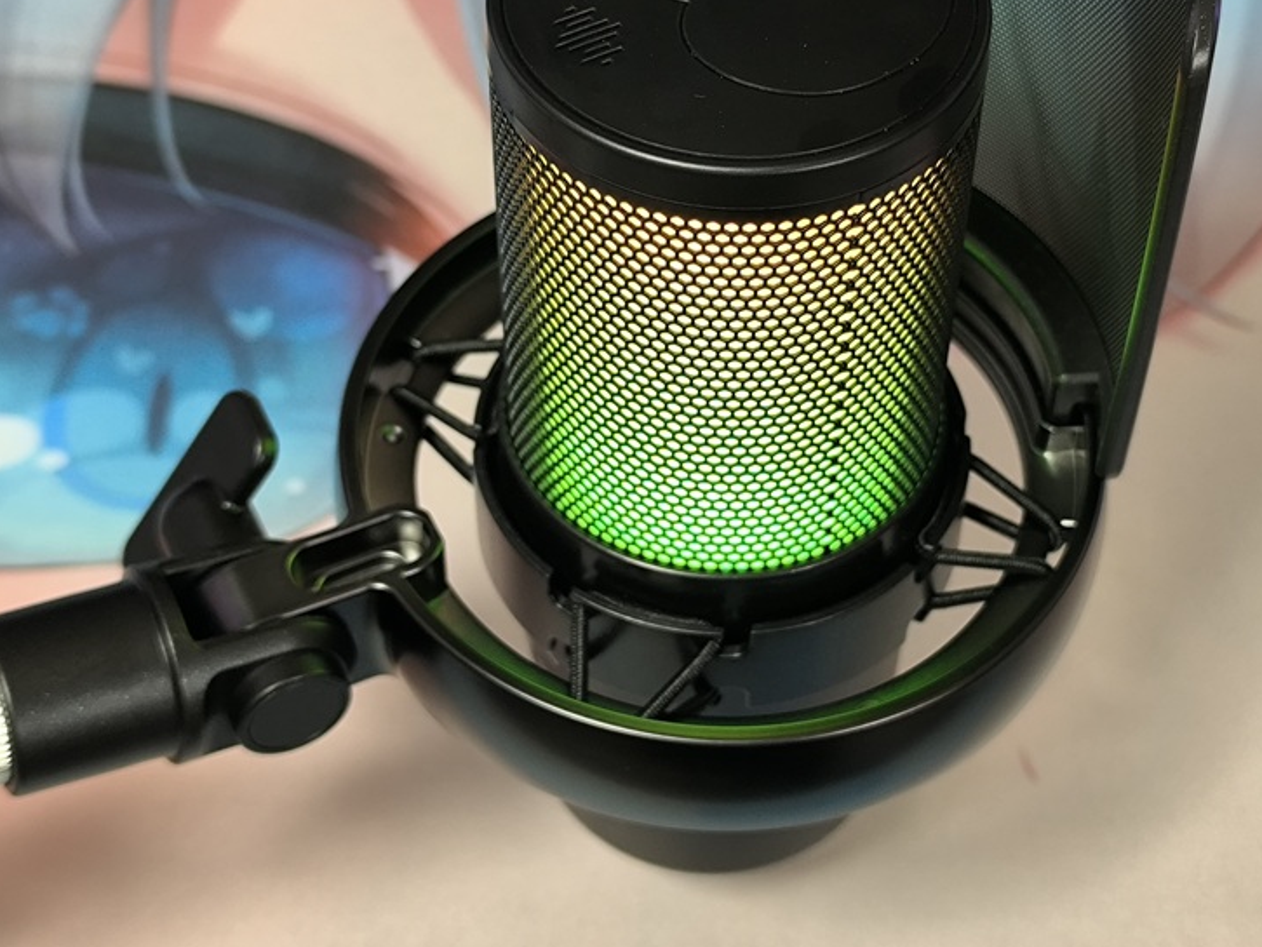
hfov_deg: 29.8
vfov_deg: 22.6
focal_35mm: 65
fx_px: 2370
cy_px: 374
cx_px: 742
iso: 800
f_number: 1.65
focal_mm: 6.14
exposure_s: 1/50
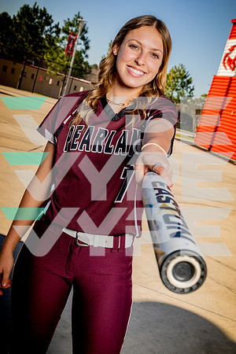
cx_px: 118
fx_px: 511
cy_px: 177
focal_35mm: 52
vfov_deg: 38.2
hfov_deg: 26.0
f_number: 10
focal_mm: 52
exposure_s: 1/250
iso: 125
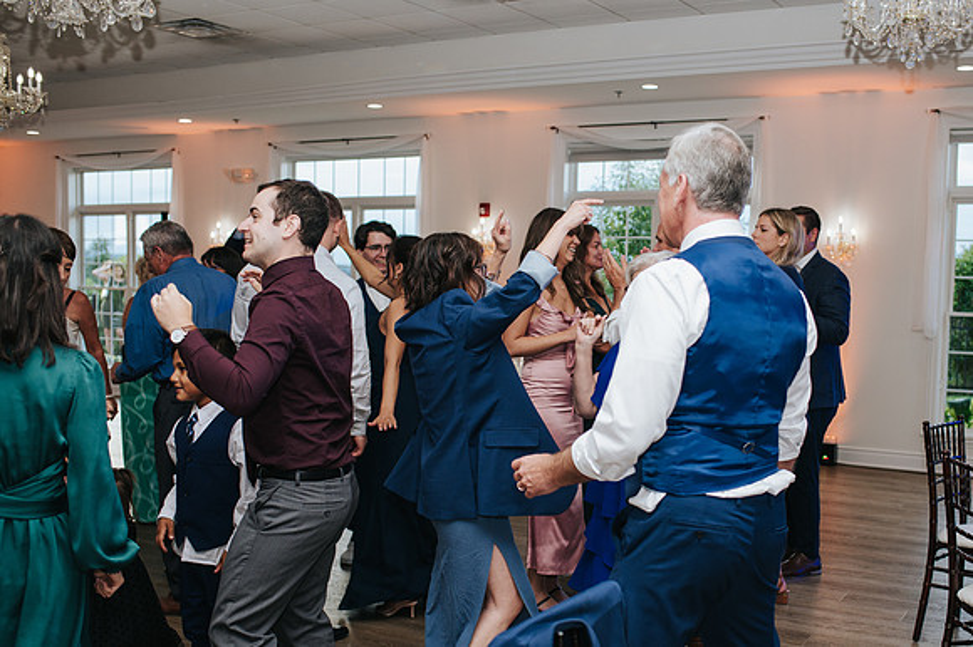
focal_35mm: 42
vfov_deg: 32.0
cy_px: 384
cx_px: 559
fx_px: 1125
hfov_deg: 46.6
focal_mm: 35
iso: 800
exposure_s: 1/200
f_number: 3.2
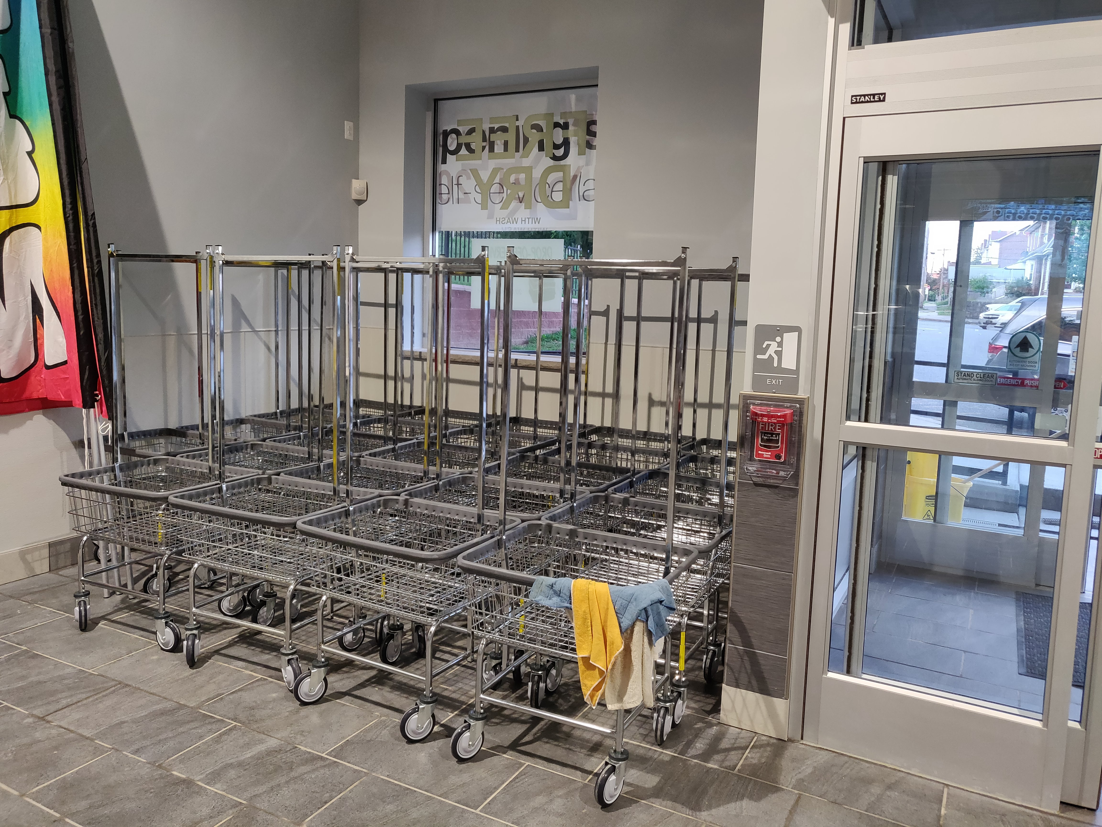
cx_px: 551
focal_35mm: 25
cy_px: 414
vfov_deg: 54.9
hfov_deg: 69.4
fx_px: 796
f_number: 1.7
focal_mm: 4.25
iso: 640
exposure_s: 1/50
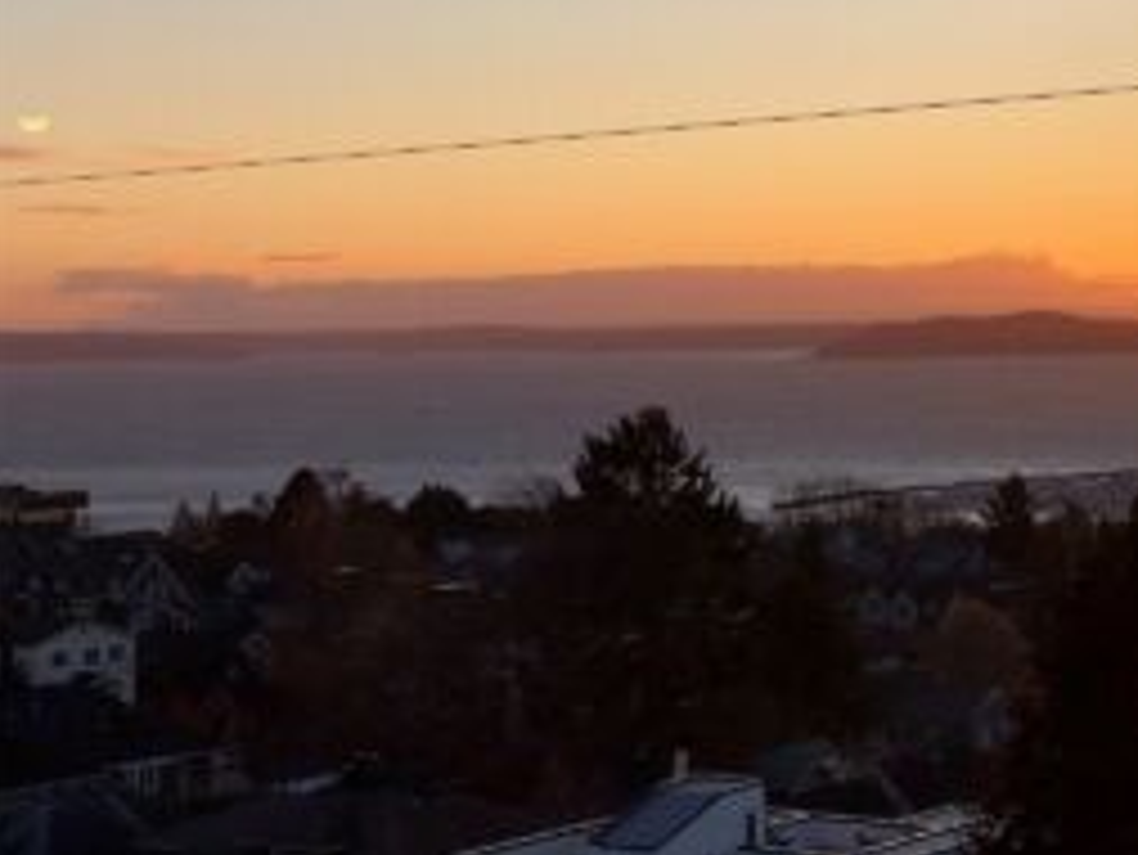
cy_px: 194
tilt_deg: +2.7
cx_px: 882
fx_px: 2960
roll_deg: +1.0
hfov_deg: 21.5
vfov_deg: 16.3
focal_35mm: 90
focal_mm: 6.6
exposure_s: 1/329
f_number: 2.8
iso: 20
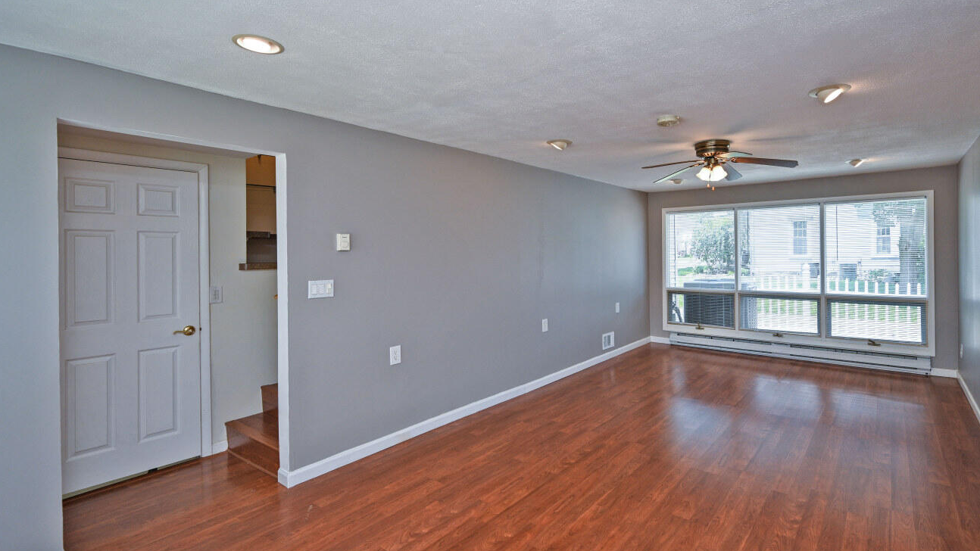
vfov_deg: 63.8
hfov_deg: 95.2
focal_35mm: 17
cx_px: 564
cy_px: 249
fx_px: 442
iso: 200
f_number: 5.6
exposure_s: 1/125
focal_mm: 14
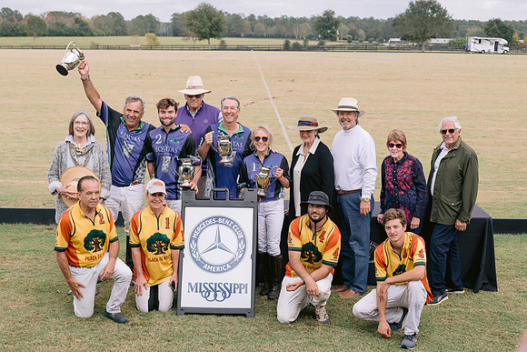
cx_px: 260
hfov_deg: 36.3
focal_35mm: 55
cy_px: 190
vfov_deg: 24.7
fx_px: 804
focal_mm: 50
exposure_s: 1/1000
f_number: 5.6
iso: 200
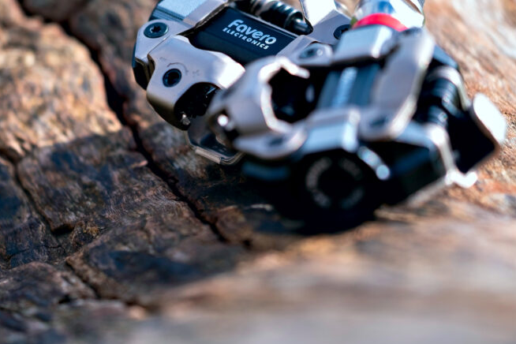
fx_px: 2694
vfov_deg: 7.3
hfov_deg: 10.9
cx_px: 215
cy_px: 131
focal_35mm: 188
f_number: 2.8
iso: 160
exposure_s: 1/1000
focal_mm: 80
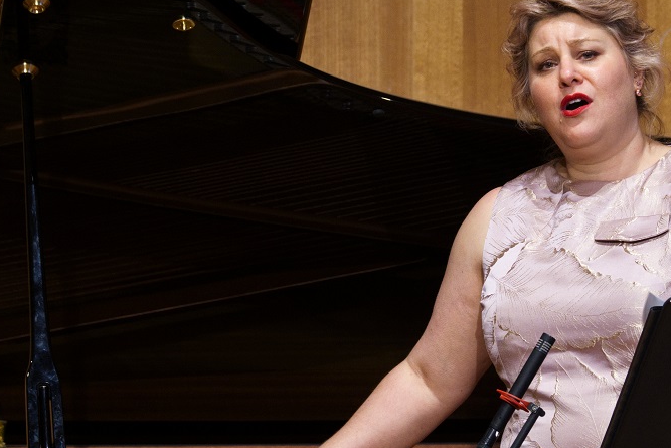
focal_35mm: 475
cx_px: 425
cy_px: 212
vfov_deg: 2.9
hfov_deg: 4.3
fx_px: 8855
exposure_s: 1/100
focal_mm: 234.8
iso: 5000
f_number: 7.1
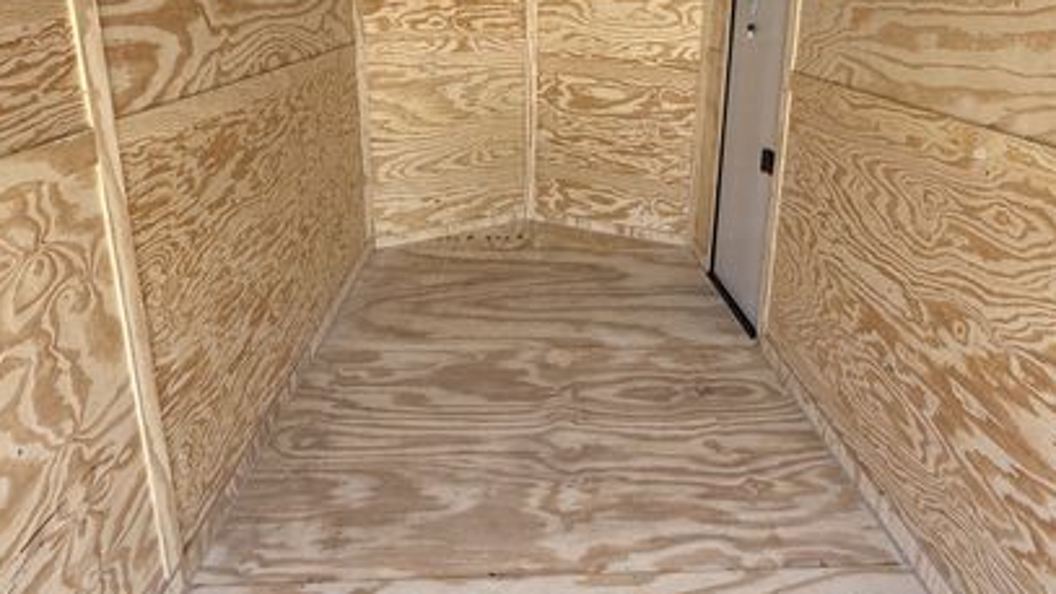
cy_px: 176
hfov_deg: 76.3
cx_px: 550
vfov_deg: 46.6
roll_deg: +1.6
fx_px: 672
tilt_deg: -11.9
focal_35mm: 24
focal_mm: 2.22
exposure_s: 1/99
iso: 50
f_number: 2.2
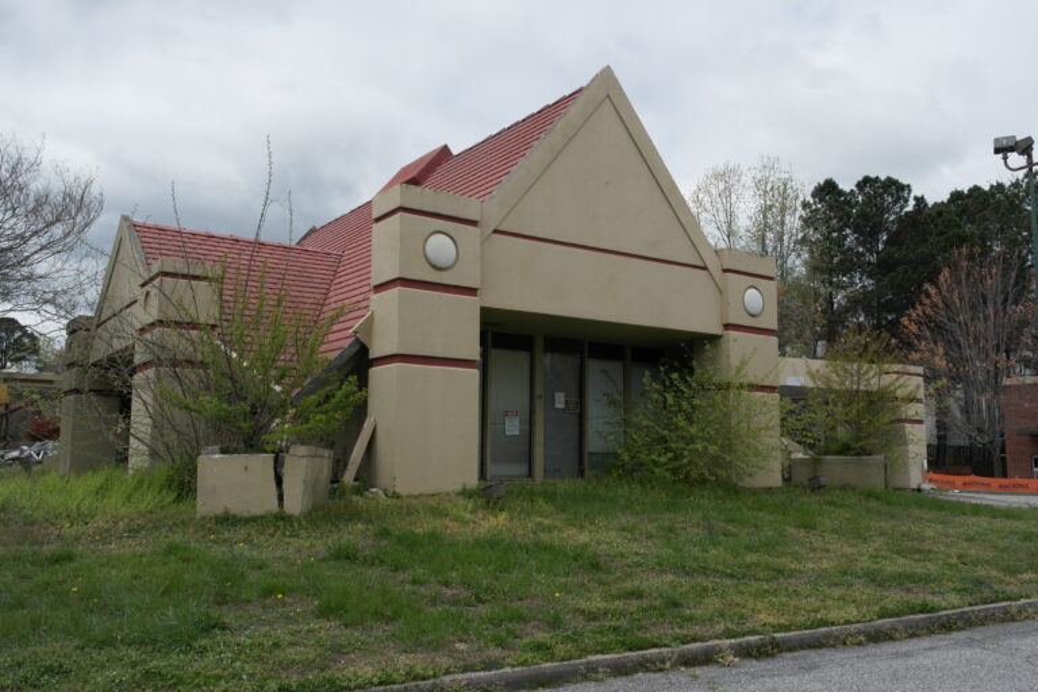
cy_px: 346
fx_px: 865
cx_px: 519
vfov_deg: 43.6
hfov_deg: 61.9
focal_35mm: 30
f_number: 7.1
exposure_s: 1/500
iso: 200
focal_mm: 20
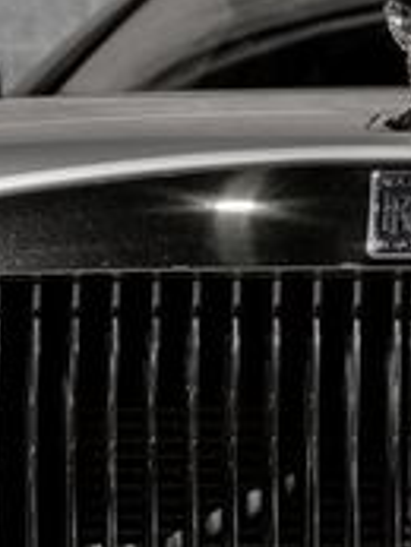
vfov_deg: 9.7
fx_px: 3210
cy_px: 555
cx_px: 926
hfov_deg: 7.0
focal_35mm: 203
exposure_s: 1/60
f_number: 6.3
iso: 320
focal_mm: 57
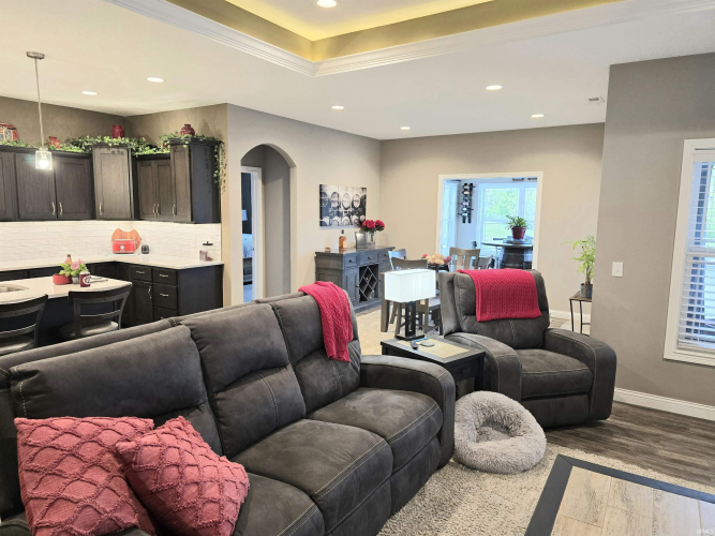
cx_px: 358
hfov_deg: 73.9
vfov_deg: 58.9
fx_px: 475
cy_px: 268
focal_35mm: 23
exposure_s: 1/120
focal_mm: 6.3
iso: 320
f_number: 1.7
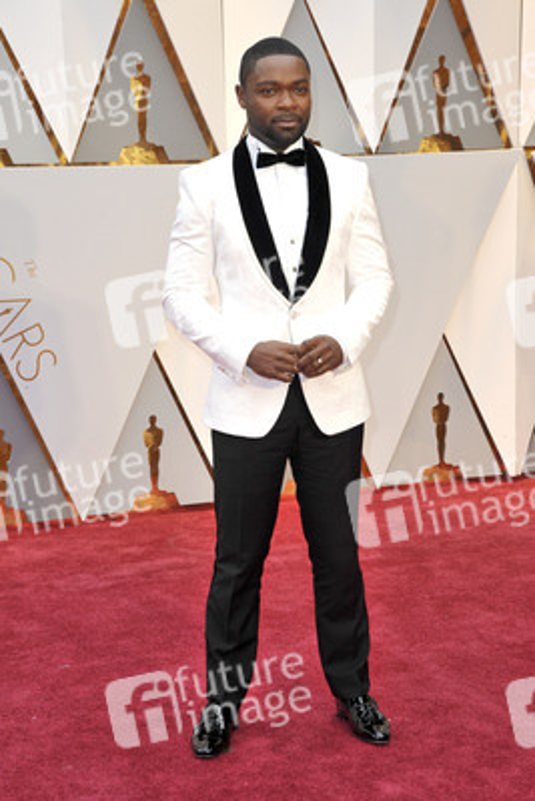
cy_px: 400
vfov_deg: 24.8
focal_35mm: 82
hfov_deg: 16.7
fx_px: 1826
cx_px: 268
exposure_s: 1/250
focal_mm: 82
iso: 1000
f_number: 7.1
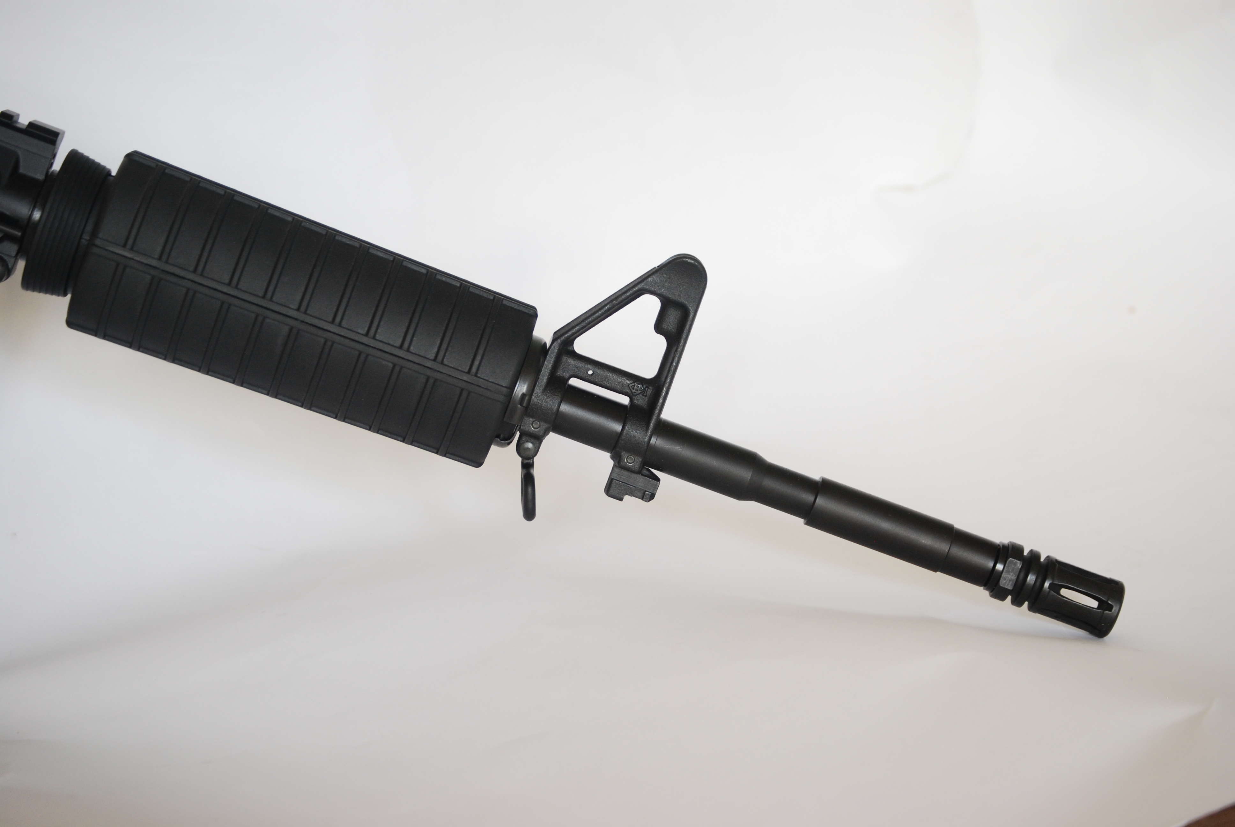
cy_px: 414
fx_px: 3194
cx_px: 618
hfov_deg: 21.9
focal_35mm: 93
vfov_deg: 14.7
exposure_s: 1/10
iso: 400
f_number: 4.2
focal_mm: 62
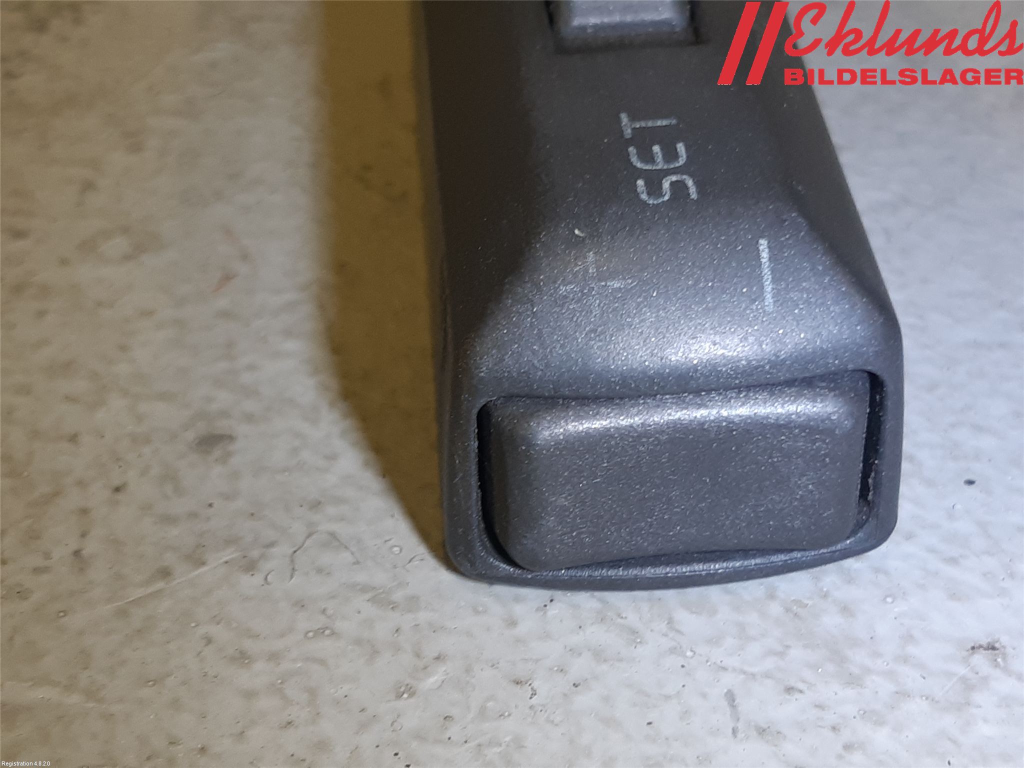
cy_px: 384
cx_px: 512
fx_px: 769
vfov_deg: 53.1
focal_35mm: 26
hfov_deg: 67.3
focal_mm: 3.93
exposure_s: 1/50
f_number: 1.7
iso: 50
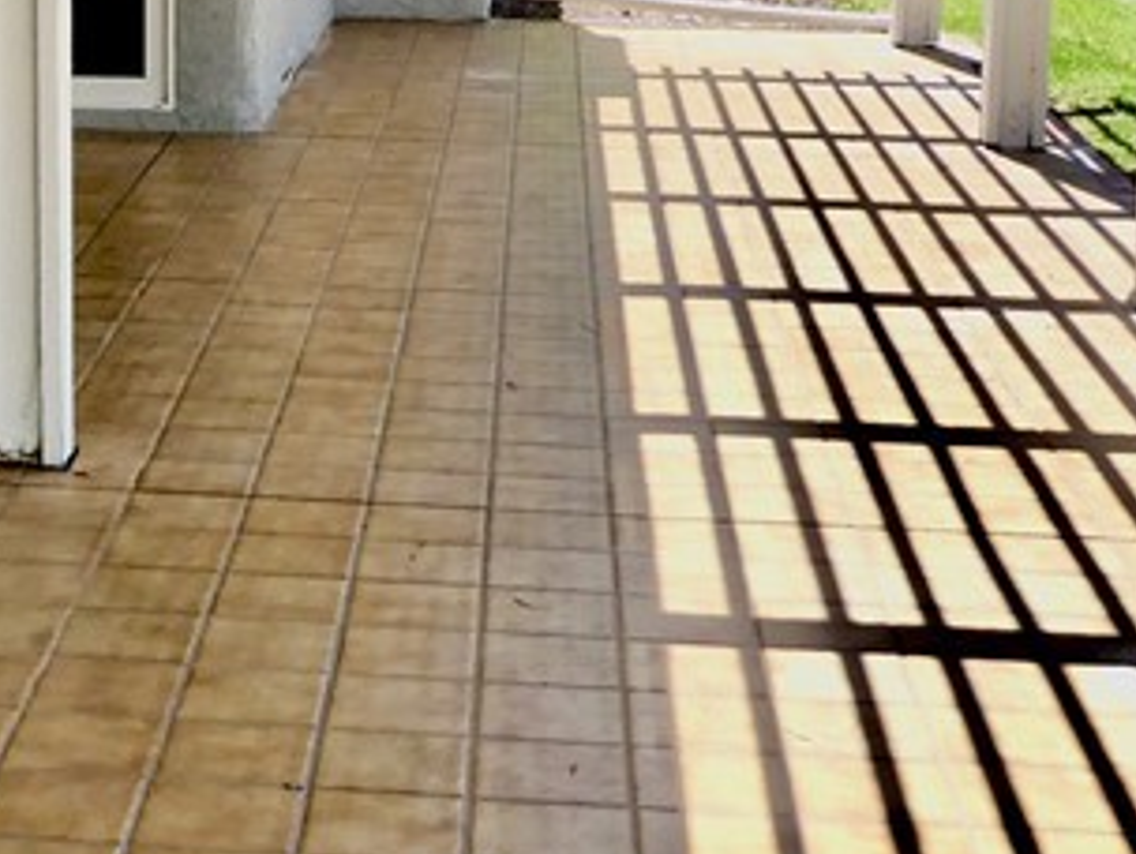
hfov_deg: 23.6
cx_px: 157
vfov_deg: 18.0
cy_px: 124
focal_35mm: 81
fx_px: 2661
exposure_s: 1/500
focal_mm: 4.3
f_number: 3.3
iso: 80
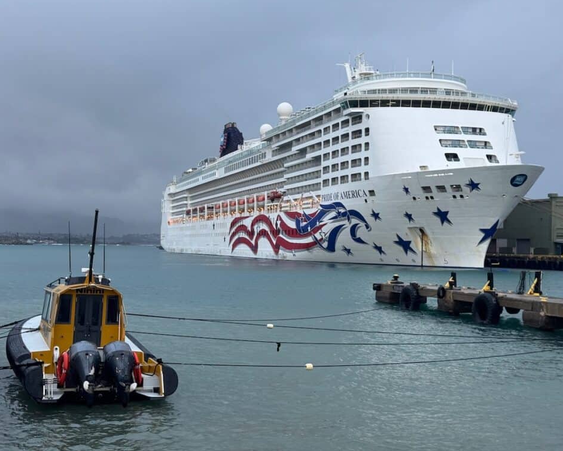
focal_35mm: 51
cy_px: 223
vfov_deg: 29.7
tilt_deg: +1.2
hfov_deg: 36.7
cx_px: 277
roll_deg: -1.3
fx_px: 850
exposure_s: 1/160
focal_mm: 6.76
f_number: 1.78
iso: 50
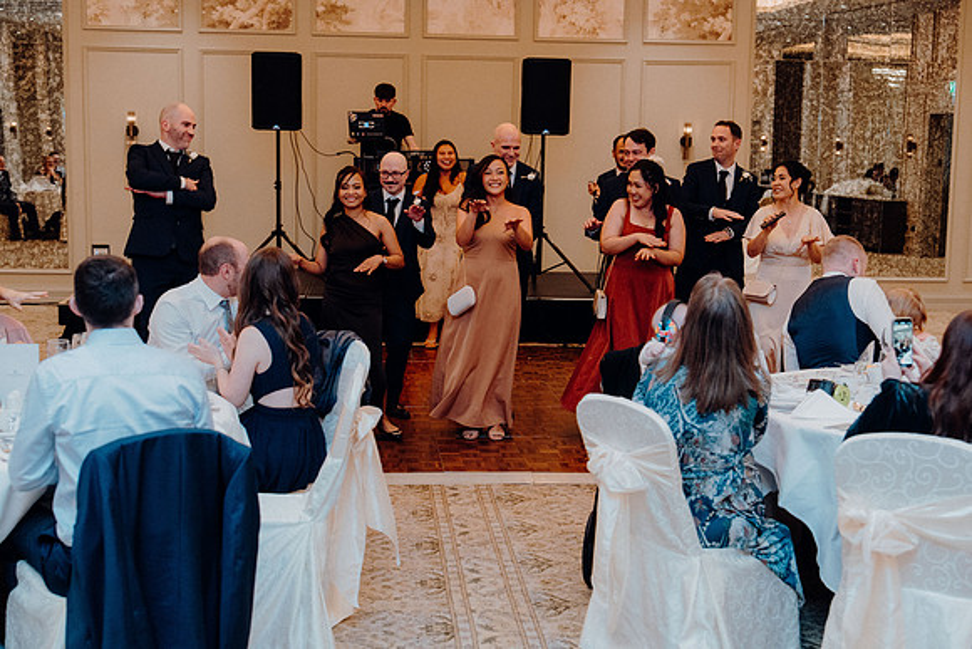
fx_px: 1350
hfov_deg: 39.6
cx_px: 486
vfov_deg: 27.0
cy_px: 324
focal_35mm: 50
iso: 3200
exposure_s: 1/160
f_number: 3.5
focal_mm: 50
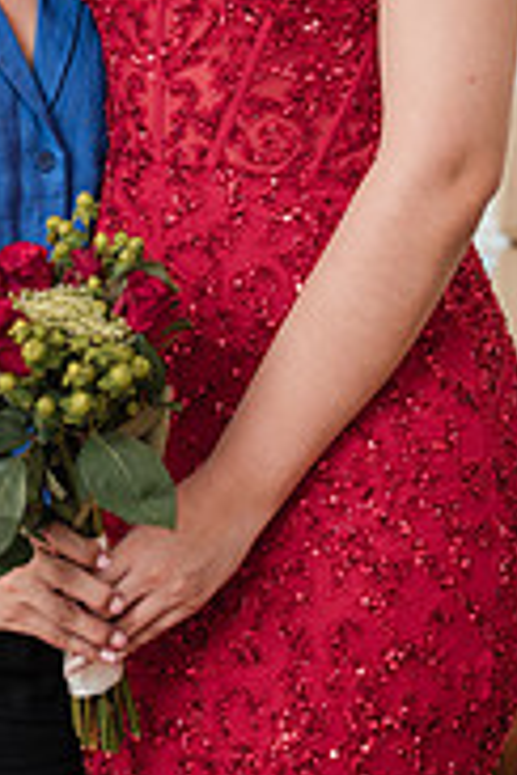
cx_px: 119
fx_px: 3554
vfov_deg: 12.3
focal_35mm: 165
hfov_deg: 8.3
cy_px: -13
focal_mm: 67
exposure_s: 1/250
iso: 1000
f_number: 3.2
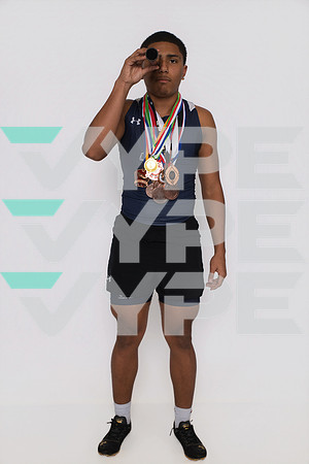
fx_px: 463
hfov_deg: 36.9
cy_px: 232
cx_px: 154
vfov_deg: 53.1
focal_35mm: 36
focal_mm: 36
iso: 640
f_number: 8
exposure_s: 1/320
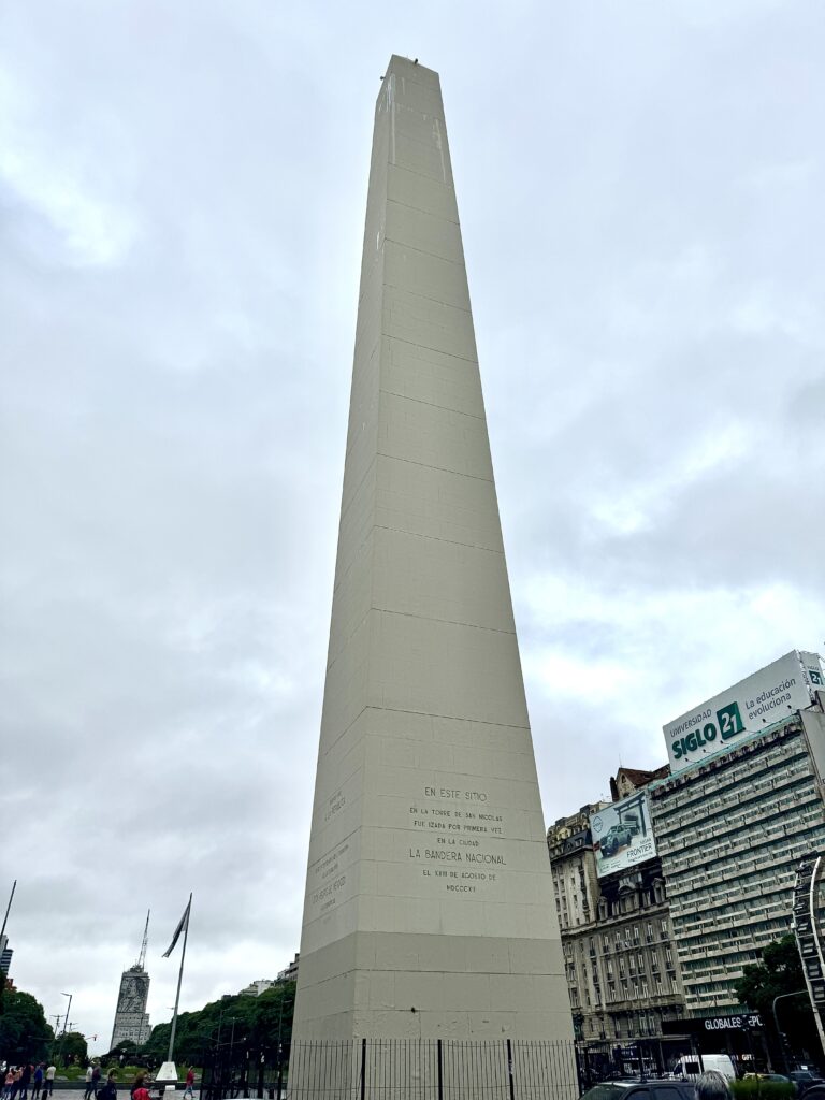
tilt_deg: +34.0
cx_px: 412
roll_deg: +0.1
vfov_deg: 71.6
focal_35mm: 24
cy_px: 550
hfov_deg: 56.8
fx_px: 763
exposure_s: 1/6410
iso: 80
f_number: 1.78
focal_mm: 6.86
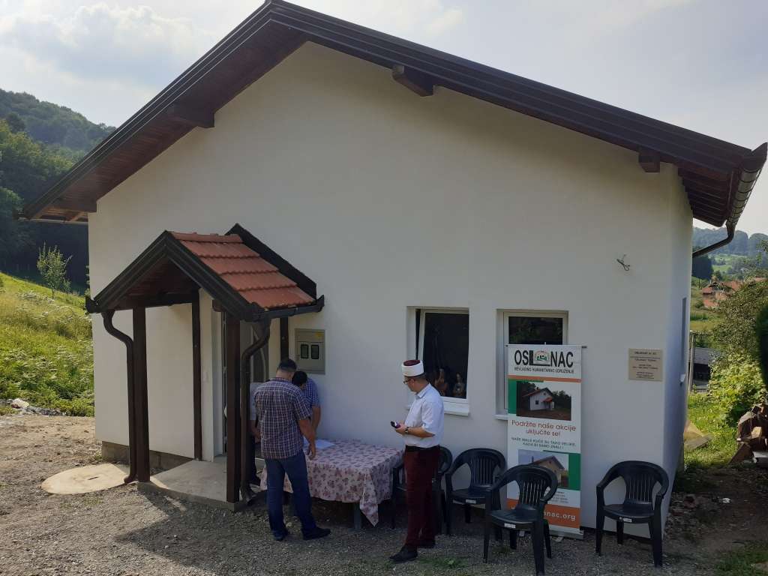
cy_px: 288
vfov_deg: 51.4
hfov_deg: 65.3
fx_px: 599
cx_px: 384
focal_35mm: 27
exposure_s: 1/851
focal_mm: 3.6
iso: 40
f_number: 1.9
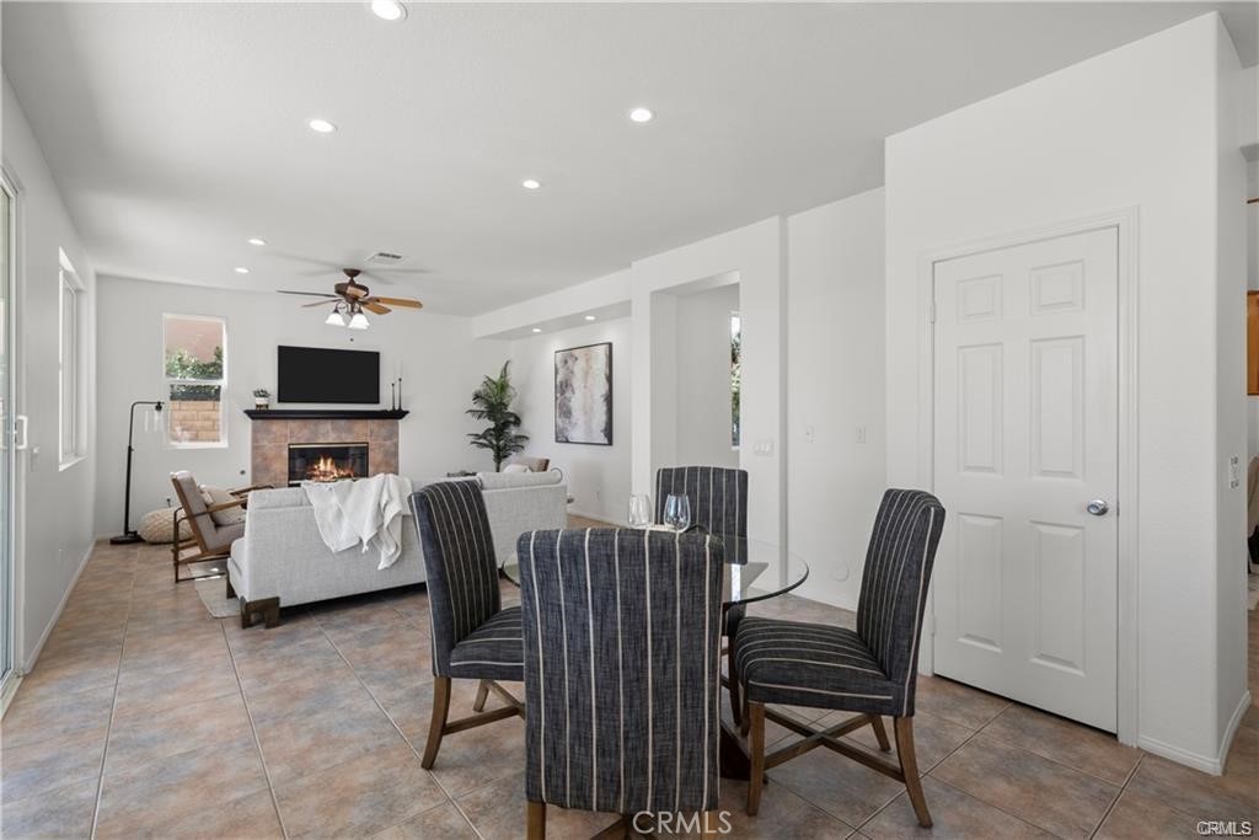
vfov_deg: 73.8
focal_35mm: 16
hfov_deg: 96.7
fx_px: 560
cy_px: 420
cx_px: 630
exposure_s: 1/8
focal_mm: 16
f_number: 9
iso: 200
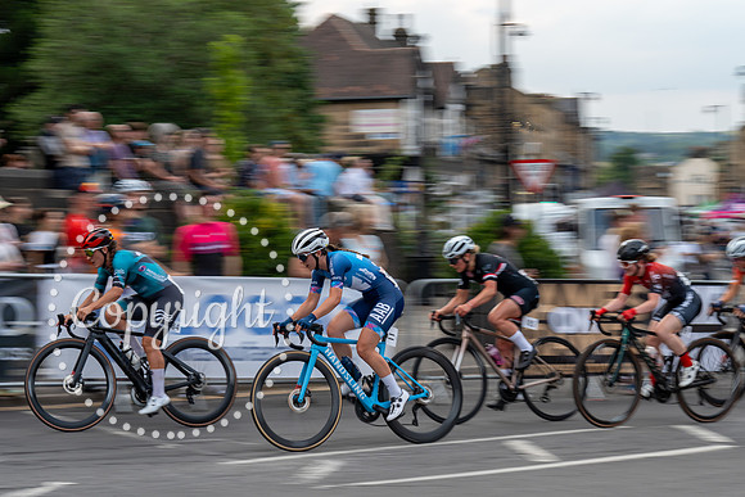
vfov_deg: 17.5
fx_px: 1619
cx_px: 371
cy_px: 263
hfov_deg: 25.9
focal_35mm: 78
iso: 500
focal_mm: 74
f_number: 10
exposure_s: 1/100
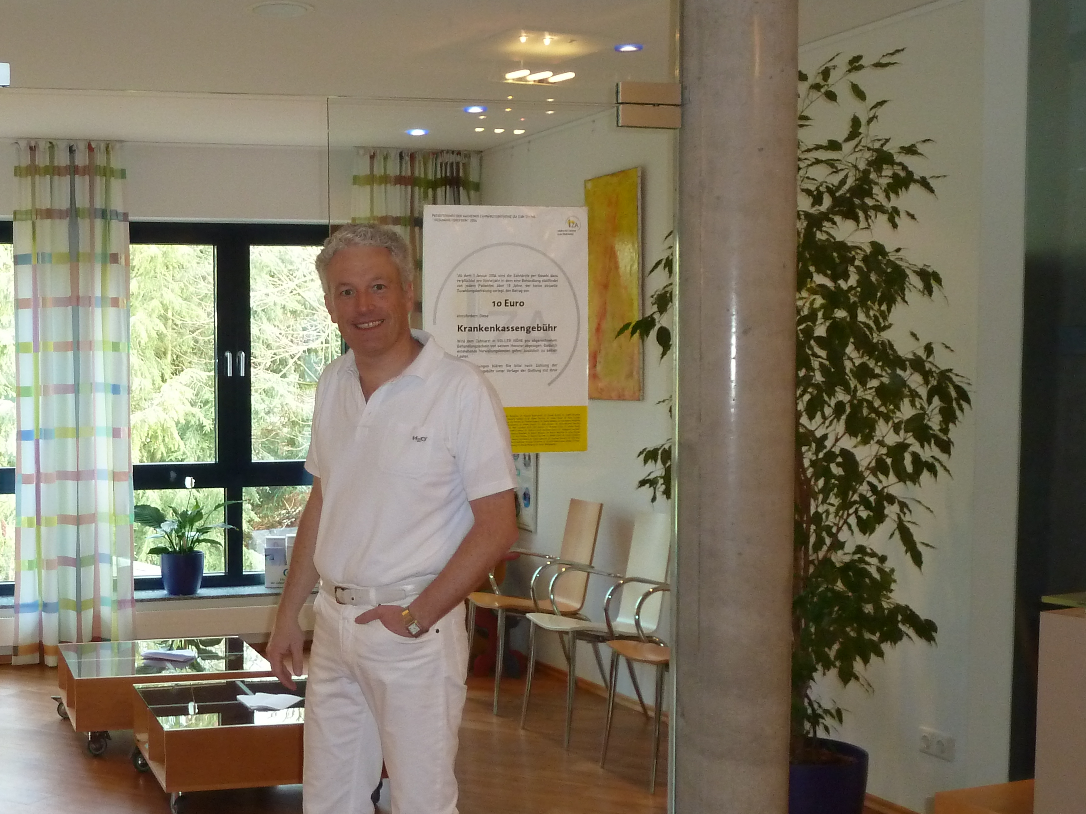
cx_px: 275
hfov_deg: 38.0
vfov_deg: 29.6
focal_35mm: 49
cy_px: 494
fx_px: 1537
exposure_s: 1/30
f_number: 3.5
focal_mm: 5.3
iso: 200
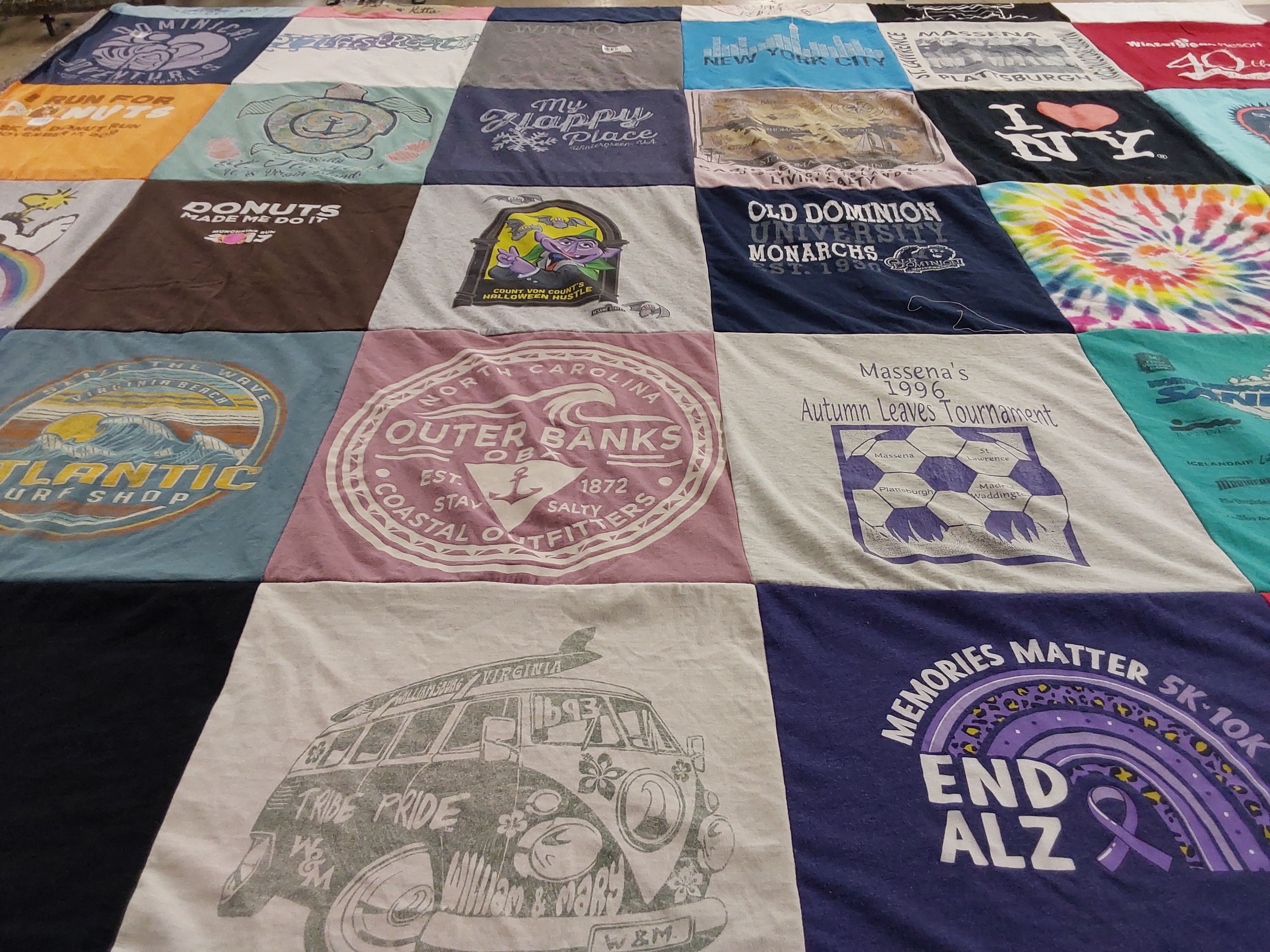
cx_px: 635
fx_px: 1027
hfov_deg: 63.4
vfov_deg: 49.7
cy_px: 476
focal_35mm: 28
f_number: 1.9
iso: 100
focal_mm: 2.91
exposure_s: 1/60
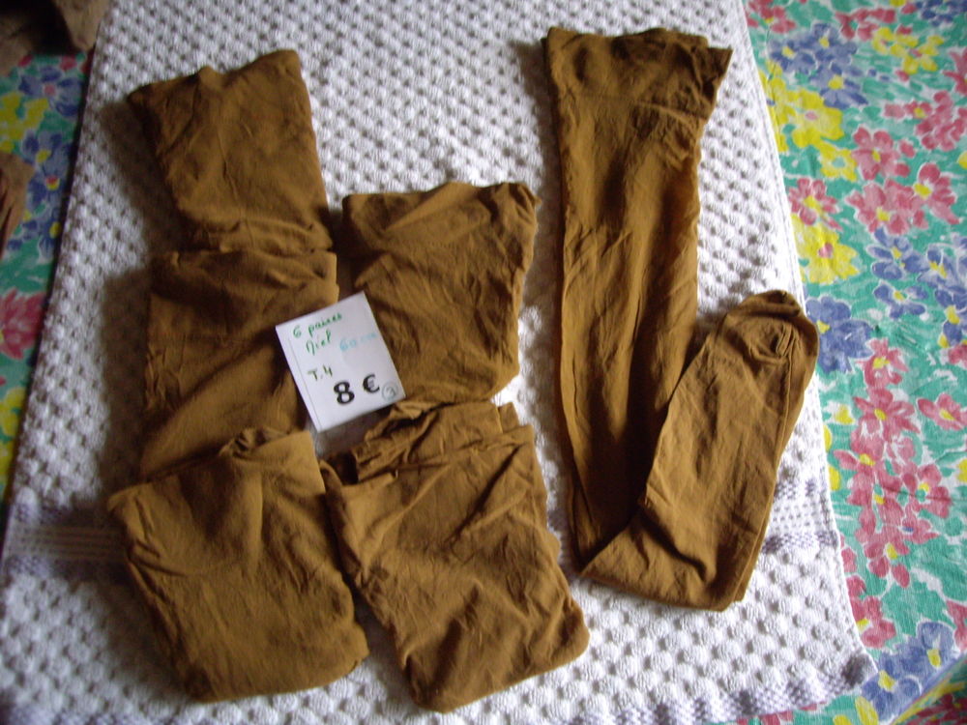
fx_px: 1062
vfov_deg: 37.7
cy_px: 362
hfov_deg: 49.0
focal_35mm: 38
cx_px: 484
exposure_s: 1/6
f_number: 2.7
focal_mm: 6.2
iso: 200
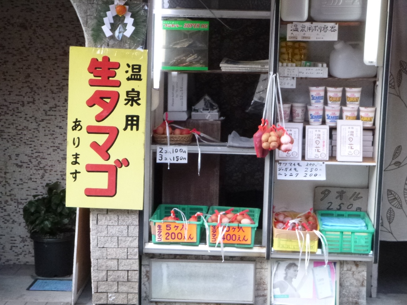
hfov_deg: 23.0
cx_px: 204
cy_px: 152
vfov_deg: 17.4
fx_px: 999
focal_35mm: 85
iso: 800
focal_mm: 15.3
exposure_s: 1/60
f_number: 5.7
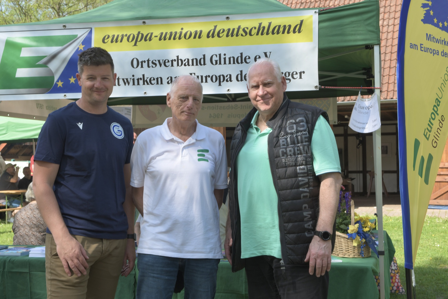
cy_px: 150
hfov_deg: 37.9
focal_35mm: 52
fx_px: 653
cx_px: 224
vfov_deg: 25.8
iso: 250
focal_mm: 35
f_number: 13
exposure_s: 1/100
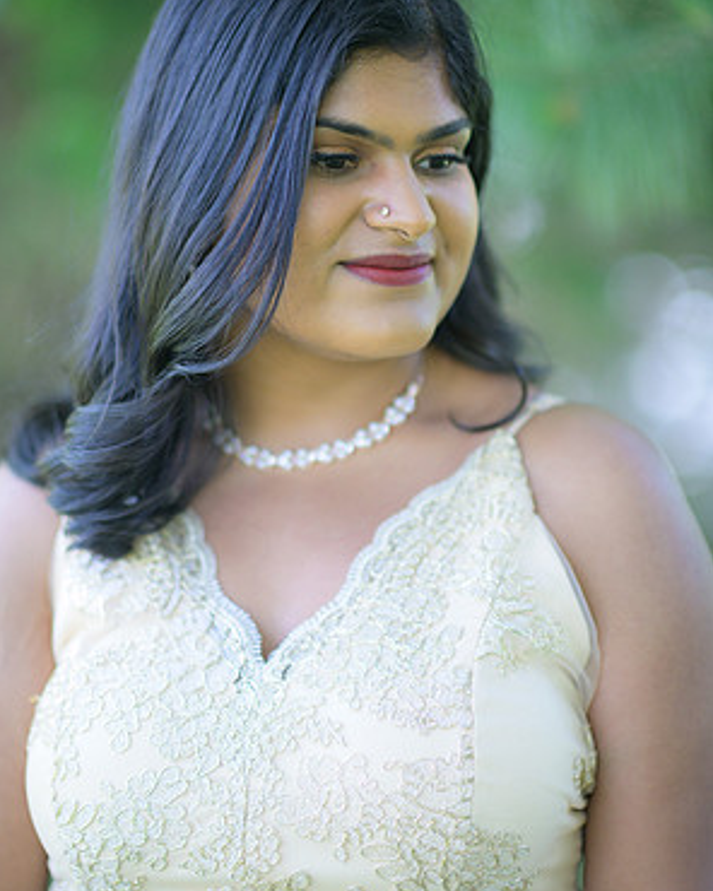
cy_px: 383
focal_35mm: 97
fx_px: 2559
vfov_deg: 19.7
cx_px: 354
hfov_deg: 15.9
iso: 400
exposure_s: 1/800
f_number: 1.4
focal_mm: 85
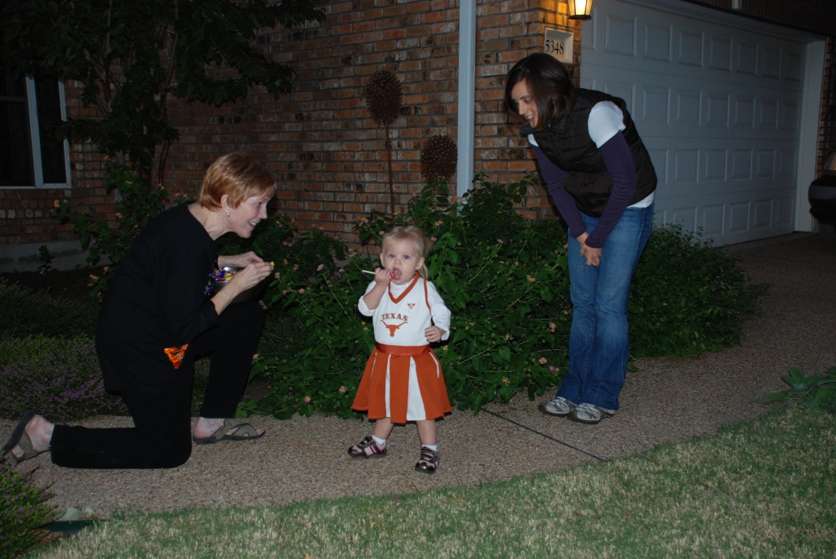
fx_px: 907
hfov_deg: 49.5
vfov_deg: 34.3
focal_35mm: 39
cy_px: 280
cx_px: 418
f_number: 4
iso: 200
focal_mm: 26
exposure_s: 1/60
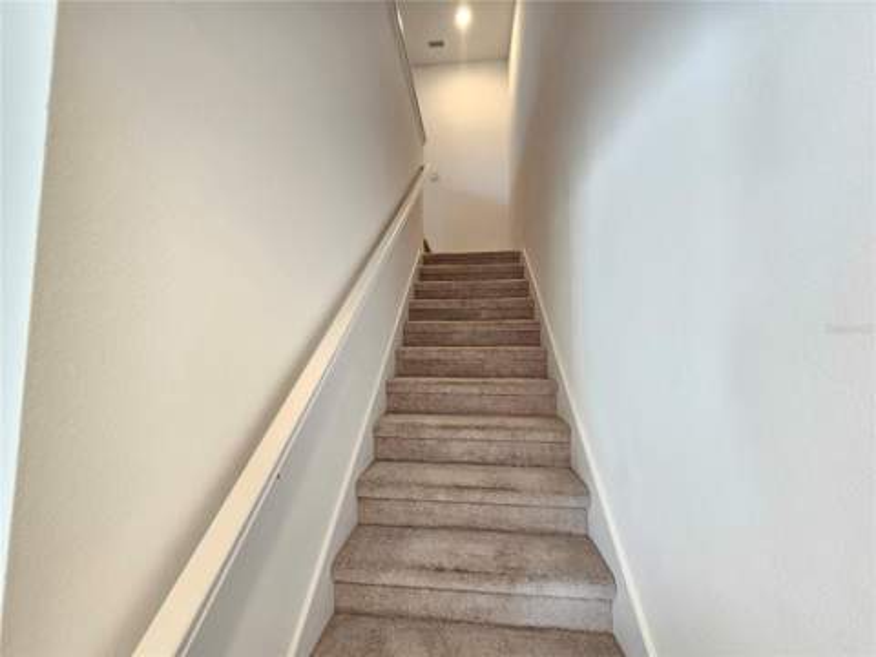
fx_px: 329
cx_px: 438
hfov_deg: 106.2
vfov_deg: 89.9
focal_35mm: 13
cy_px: 328
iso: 250
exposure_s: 1/60
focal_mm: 2.2
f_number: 2.2
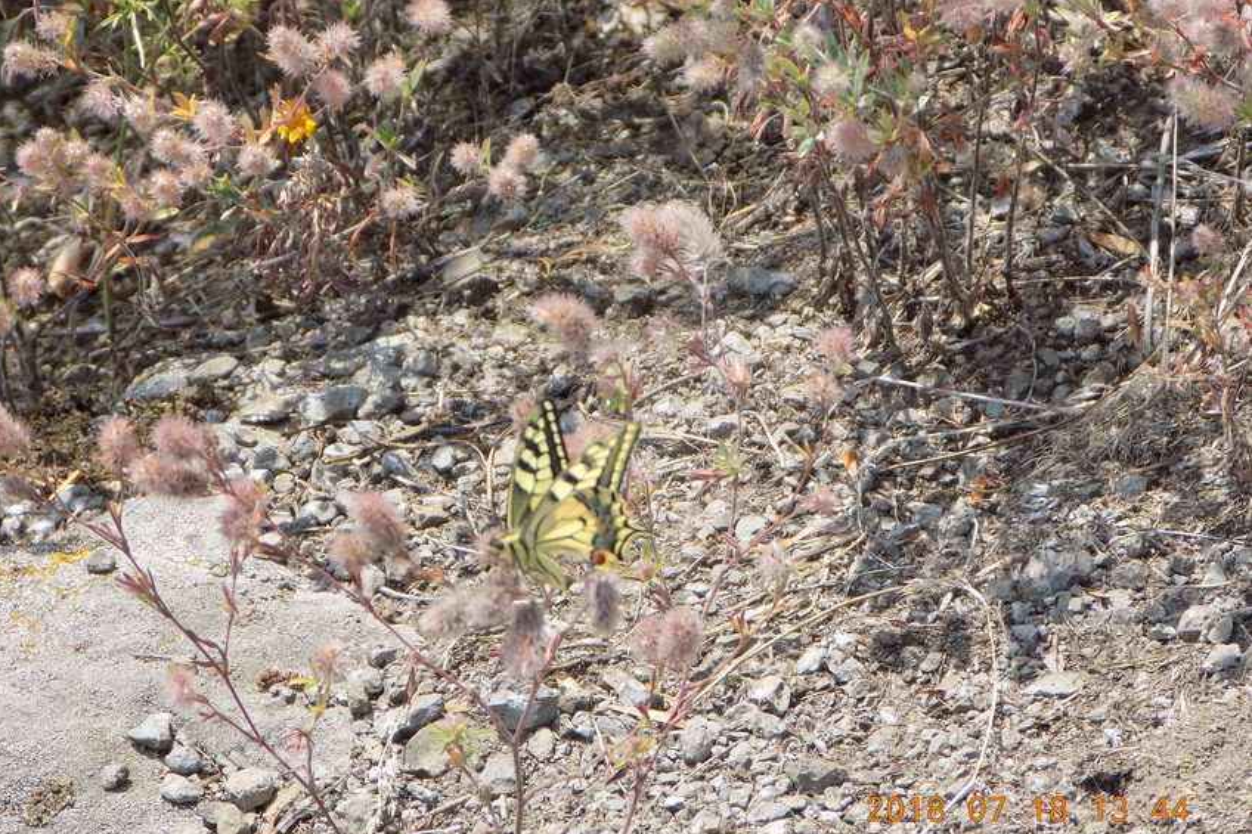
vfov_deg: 6.0
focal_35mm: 227
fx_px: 7893
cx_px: 624
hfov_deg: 9.1
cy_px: 446
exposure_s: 1/160
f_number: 5.5
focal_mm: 38.6
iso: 80
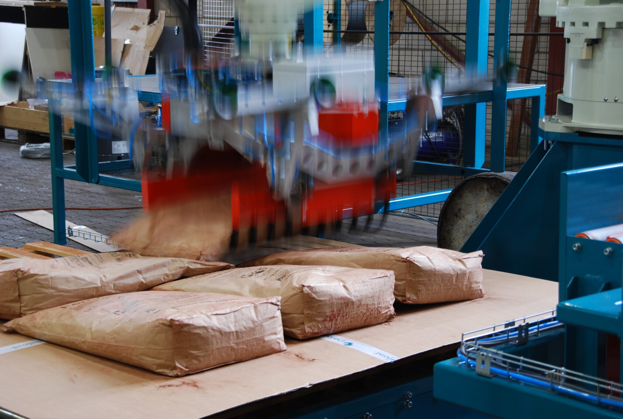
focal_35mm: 90
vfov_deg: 15.3
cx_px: 312
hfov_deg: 22.6
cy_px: 210
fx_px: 1561
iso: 200
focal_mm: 60
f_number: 5.3
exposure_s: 1/5
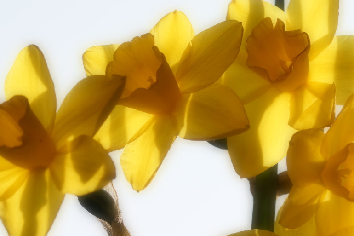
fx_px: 1838
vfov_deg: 7.3
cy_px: 205
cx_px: 285
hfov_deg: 11.0
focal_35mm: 187
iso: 200
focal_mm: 90
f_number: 8
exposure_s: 1/250
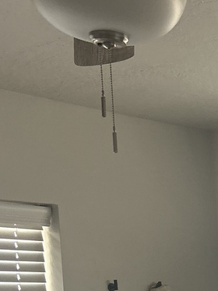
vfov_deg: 17.1
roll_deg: +0.8
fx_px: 898
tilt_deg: -8.0
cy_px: 401
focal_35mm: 107
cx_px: 413
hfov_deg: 12.5
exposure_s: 1/60
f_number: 1.5
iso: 80
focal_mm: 5.7
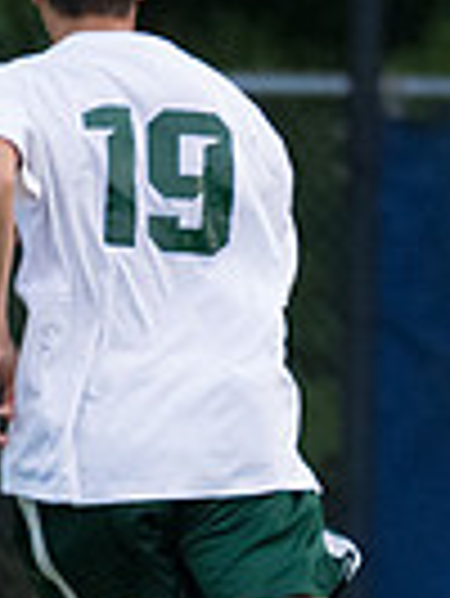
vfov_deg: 0.8
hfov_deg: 0.6
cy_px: 432
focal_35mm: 2450
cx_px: 1292
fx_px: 42398
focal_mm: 390
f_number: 5.6
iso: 3200
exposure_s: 1/2000
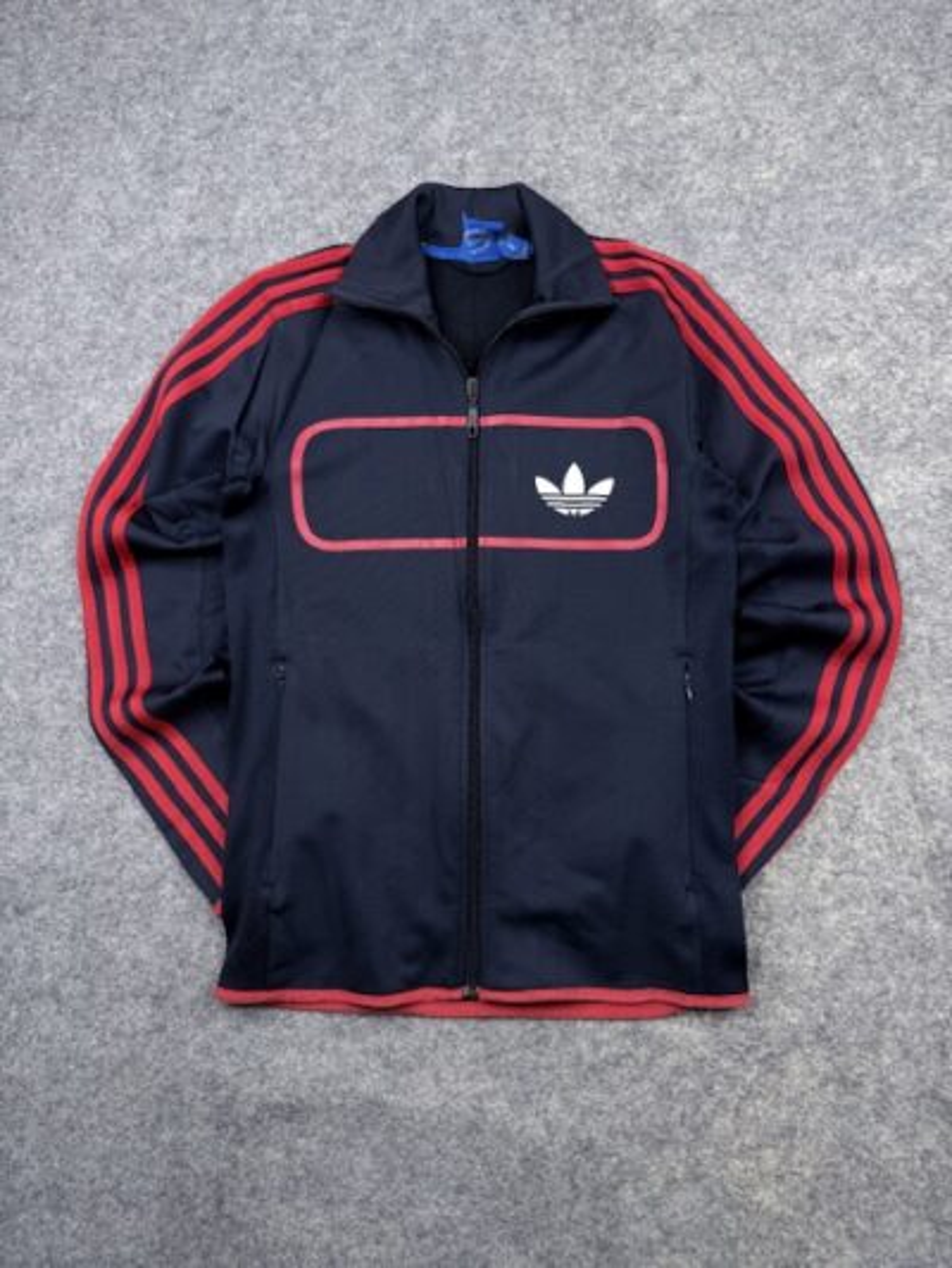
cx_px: 476
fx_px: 880
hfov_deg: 56.8
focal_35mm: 24
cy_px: 634
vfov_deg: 71.6
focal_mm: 6.76
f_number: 1.78
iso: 64
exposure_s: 1/100
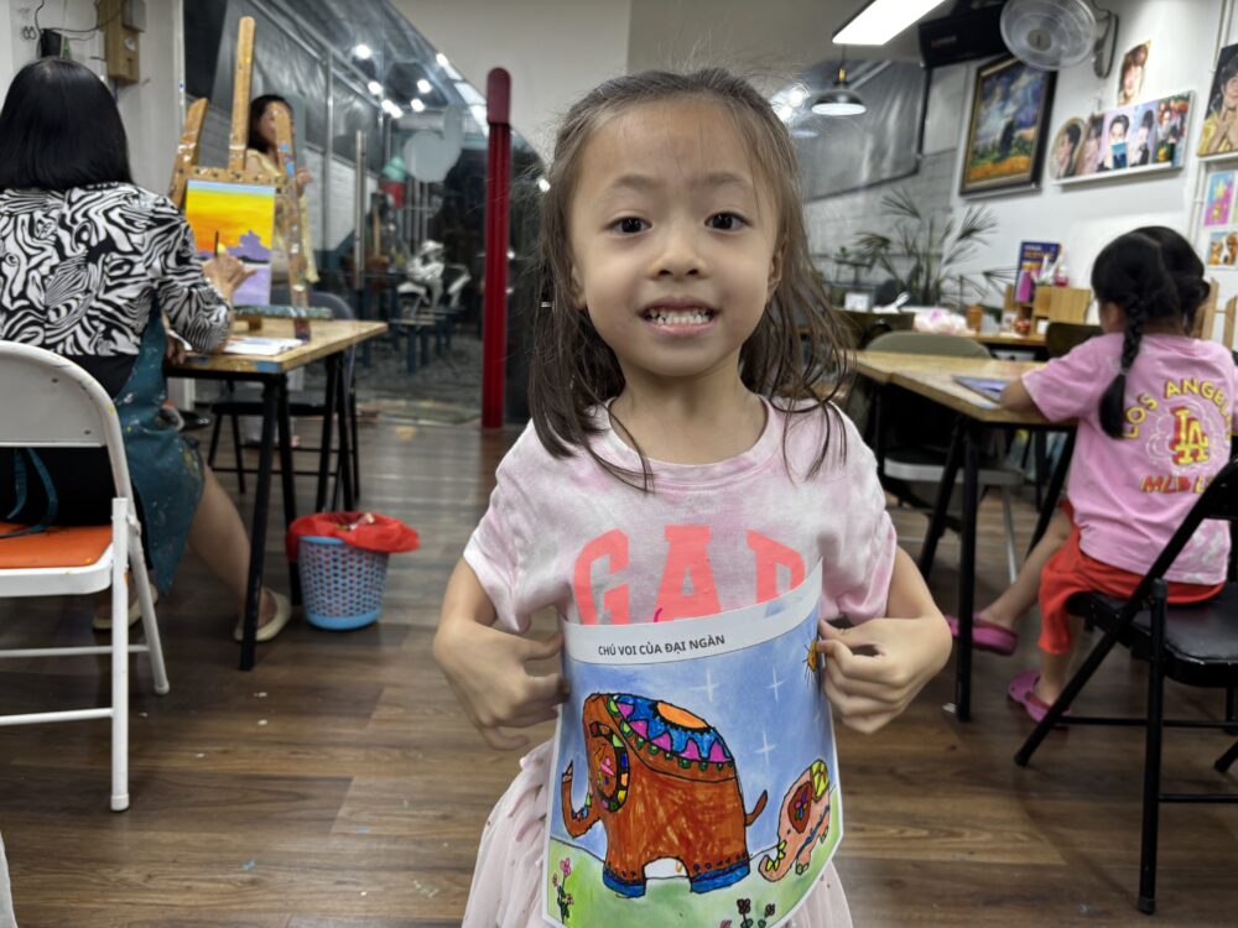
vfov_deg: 53.1
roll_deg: -3.1
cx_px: 619
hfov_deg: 67.3
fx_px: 930
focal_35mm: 26
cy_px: 464
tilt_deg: -12.1
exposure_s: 1/100
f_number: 1.6
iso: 64
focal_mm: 5.96
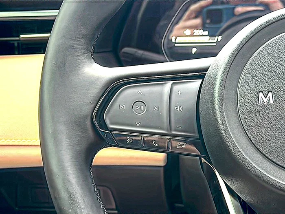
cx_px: 142
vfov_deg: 30.3
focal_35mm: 48
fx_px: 395
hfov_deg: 39.7
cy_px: 107
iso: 64
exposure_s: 1/84
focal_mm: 6.86
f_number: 1.78
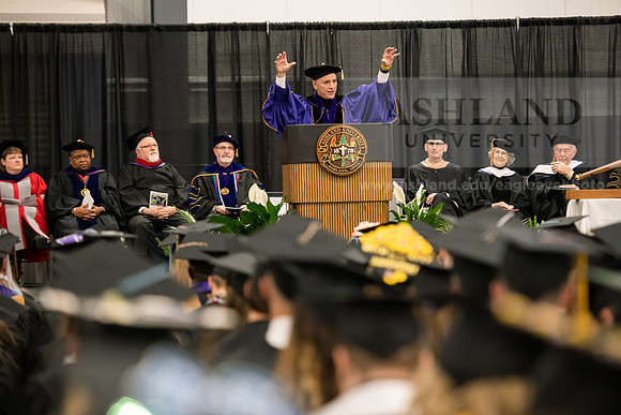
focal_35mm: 140
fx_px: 2415
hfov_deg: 14.7
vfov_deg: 9.8
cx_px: 310
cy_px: 208
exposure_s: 1/200
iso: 3200
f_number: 3.2
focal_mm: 140
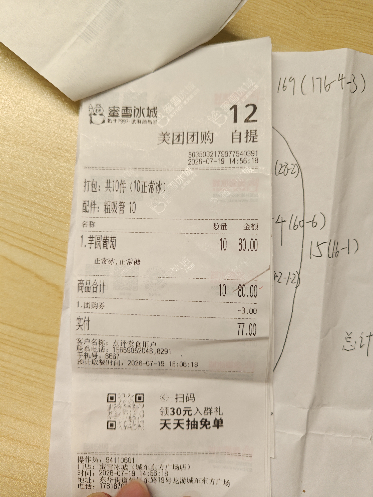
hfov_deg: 58.9
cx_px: 186
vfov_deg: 73.9
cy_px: 248
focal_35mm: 23
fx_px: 330
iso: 116
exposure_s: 1/100
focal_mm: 5.56
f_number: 1.88
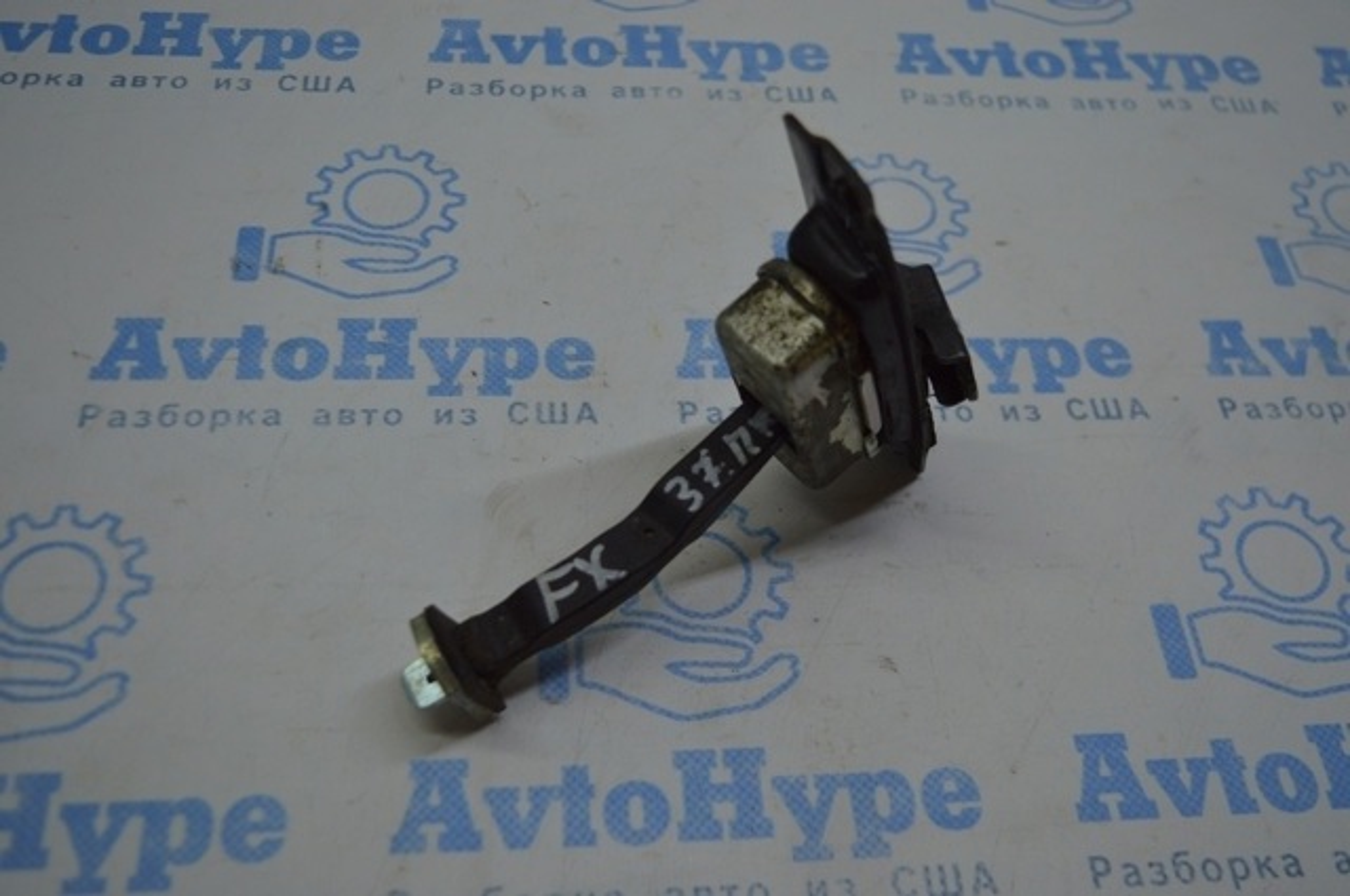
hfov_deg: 53.2
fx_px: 1348
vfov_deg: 36.8
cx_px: 675
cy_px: 448
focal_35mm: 36
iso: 400
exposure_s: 1/320
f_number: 4
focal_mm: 24
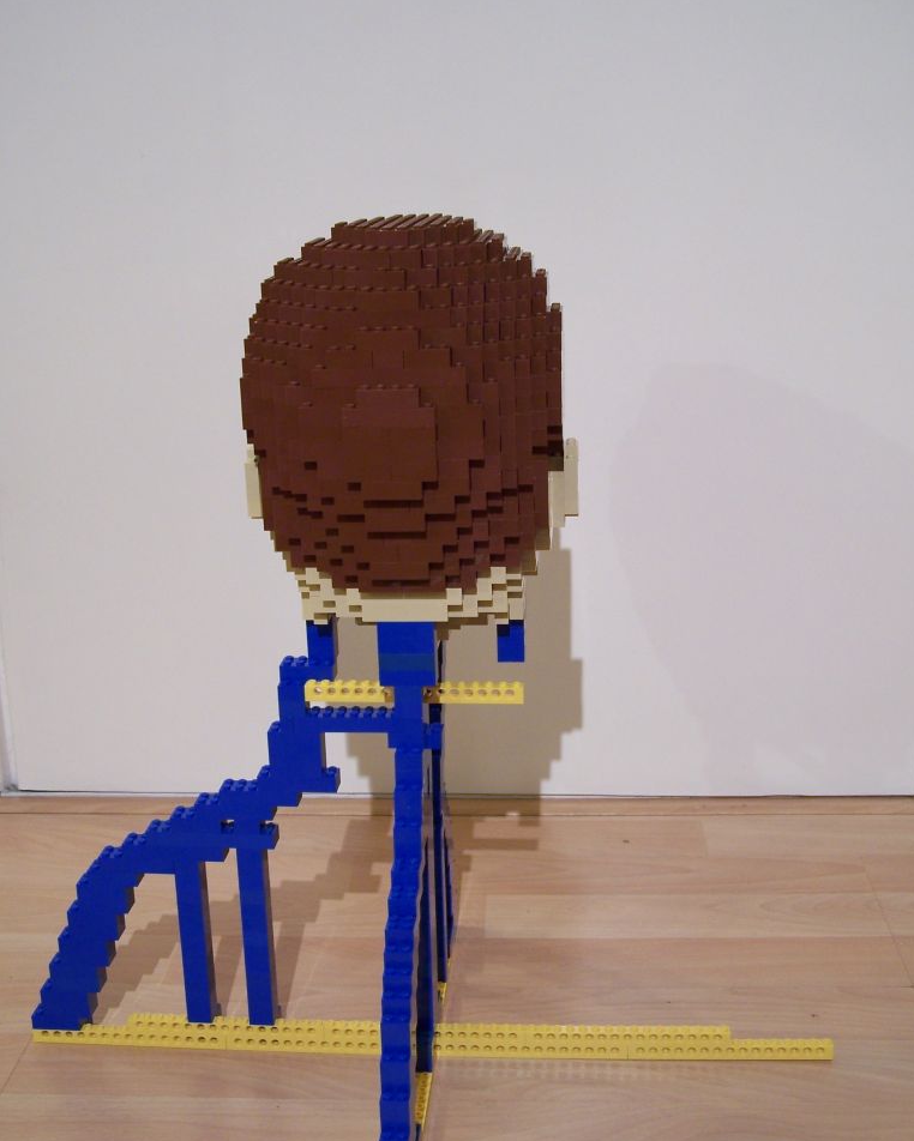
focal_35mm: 42
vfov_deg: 43.8
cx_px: 459
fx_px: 1420
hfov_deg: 35.7
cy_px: 590
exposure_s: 1/3
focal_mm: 6.7
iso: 80
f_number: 2.8
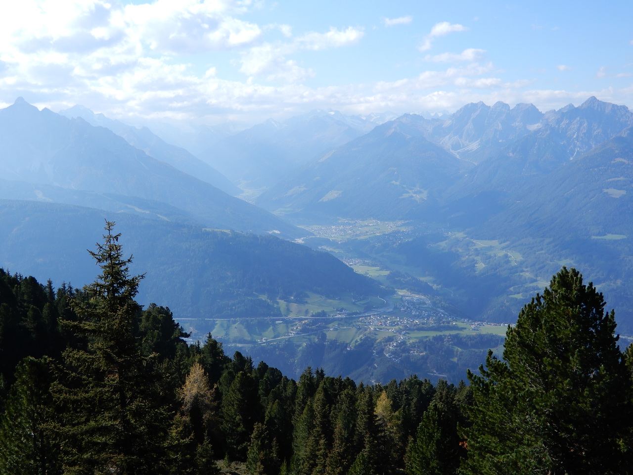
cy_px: 238
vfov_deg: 34.3
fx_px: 768
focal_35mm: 42
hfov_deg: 44.8
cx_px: 316
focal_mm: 7.5
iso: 80
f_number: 4
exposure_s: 1/640
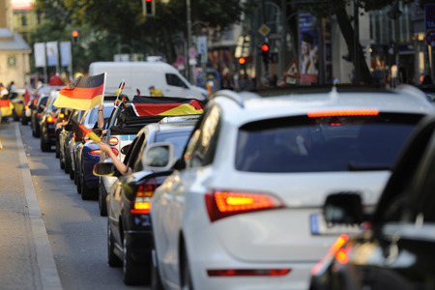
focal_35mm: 200
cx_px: 218
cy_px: 145
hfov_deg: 10.3
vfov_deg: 6.9
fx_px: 2416
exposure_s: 1/800
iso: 640
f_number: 3.2
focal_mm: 200
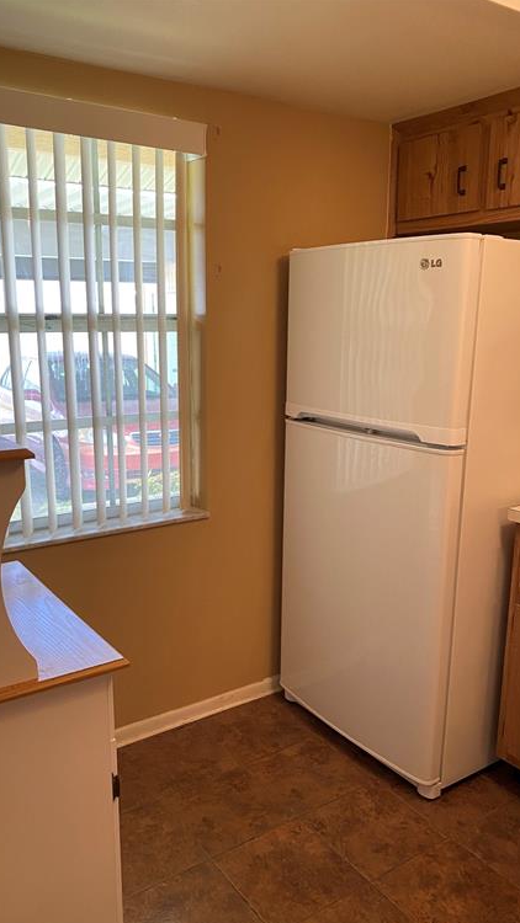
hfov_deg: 40.2
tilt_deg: -12.1
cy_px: 469
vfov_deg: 66.1
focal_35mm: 29
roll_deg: -0.2
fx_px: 711
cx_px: 261
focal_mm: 4.25
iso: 80
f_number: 1.8
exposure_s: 1/60
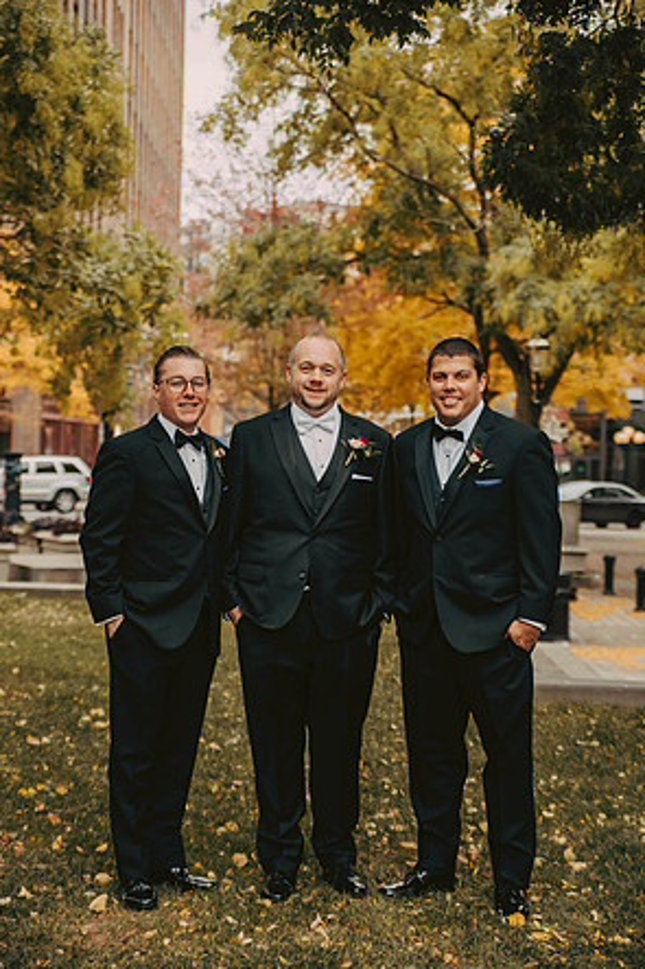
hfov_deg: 20.6
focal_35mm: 66
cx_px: 326
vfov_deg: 30.5
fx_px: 1775
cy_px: 490
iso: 1250
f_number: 3.2
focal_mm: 65
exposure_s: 1/800
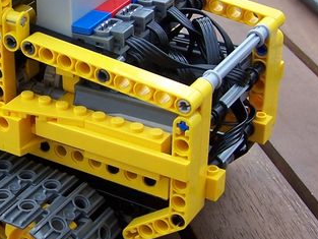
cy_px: 71
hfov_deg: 19.8
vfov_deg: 15.2
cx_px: 30
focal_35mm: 97
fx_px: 891
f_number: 2.8
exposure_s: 1/250
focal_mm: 6.3
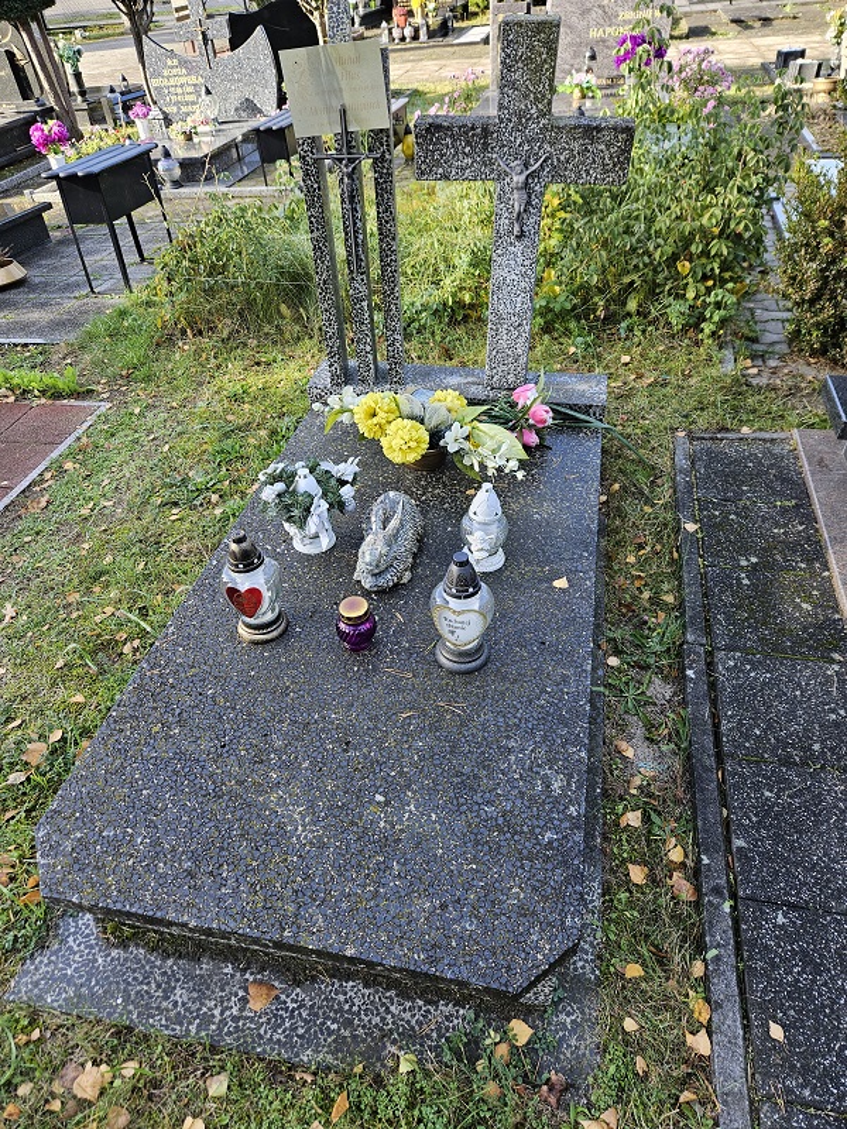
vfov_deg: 73.9
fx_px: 750
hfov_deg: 58.9
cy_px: 564
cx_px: 424
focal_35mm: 23
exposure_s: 1/220
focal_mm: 5.4
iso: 40
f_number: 1.8
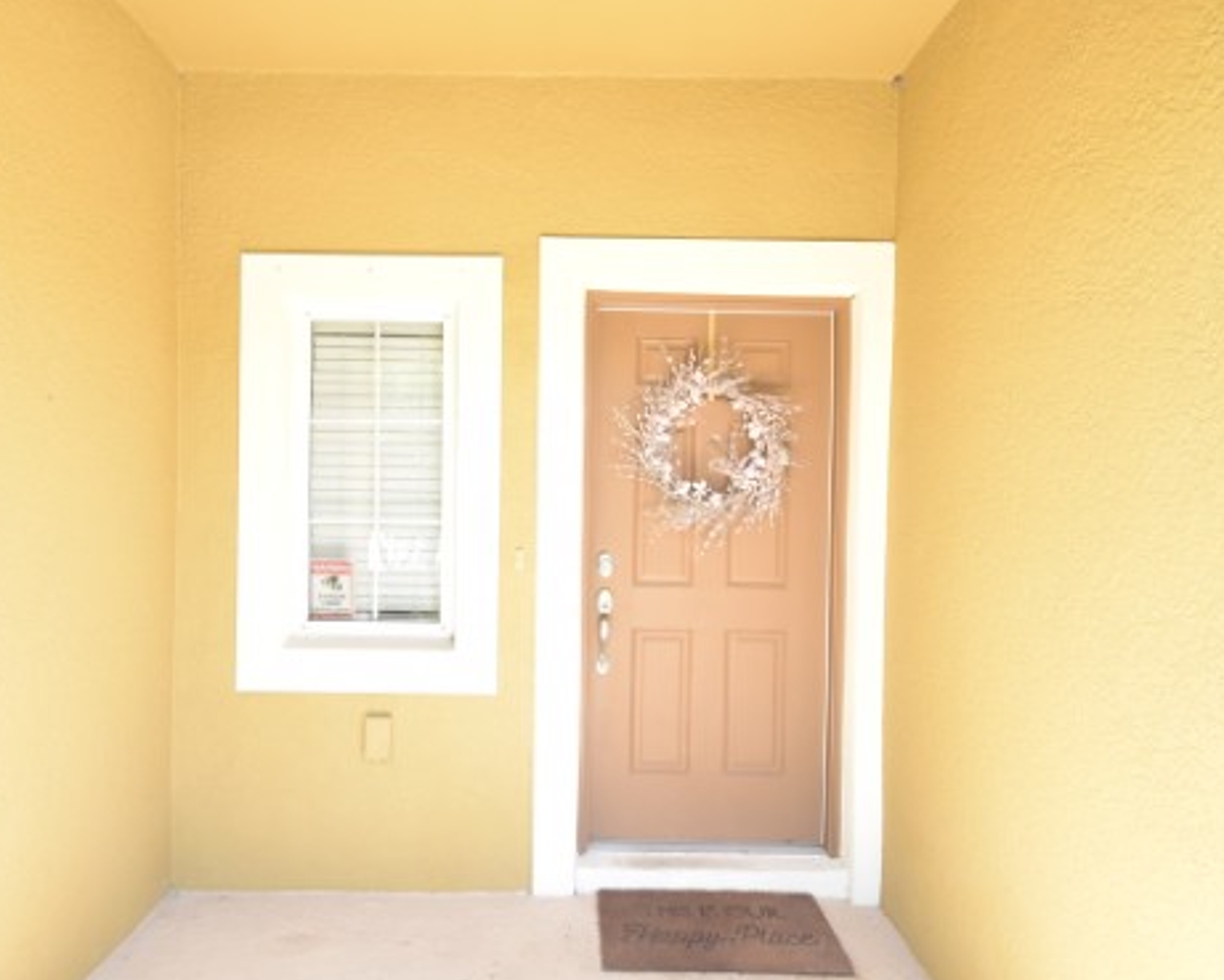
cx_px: 579
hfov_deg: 75.0
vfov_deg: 63.1
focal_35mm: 22
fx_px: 797
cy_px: 491
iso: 400
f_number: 5.6
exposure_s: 1/125
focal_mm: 10
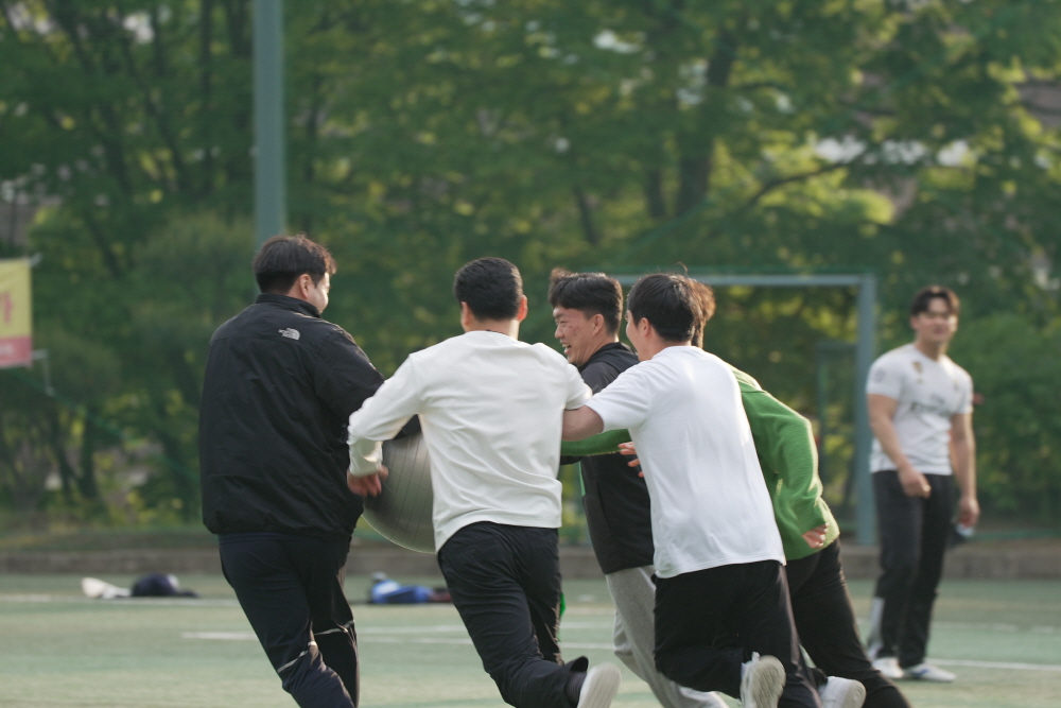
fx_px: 7988
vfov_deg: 5.1
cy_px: 354
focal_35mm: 271
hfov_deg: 7.6
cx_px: 530
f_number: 5.6
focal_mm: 271
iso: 400
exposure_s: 1/200
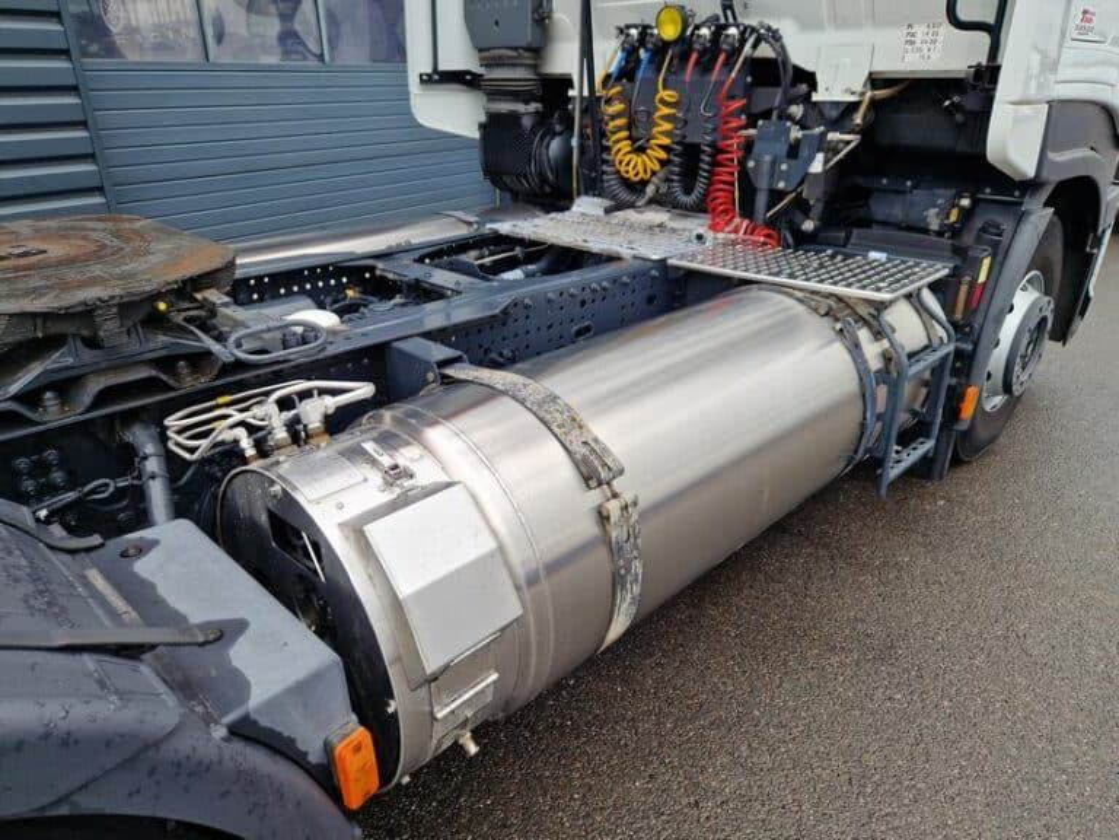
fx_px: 744
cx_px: 560
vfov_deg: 58.9
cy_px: 420
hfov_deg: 73.9
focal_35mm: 23
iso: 50
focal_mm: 5.4
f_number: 1.8
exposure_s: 1/283
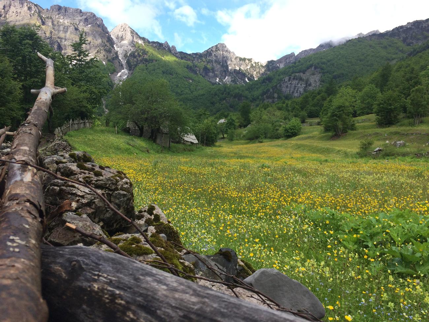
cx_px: 214
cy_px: 161
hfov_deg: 61.7
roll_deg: -1.9
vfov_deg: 48.2
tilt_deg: -0.9
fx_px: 359
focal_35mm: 29
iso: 32
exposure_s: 1/805
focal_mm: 4.15
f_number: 2.2
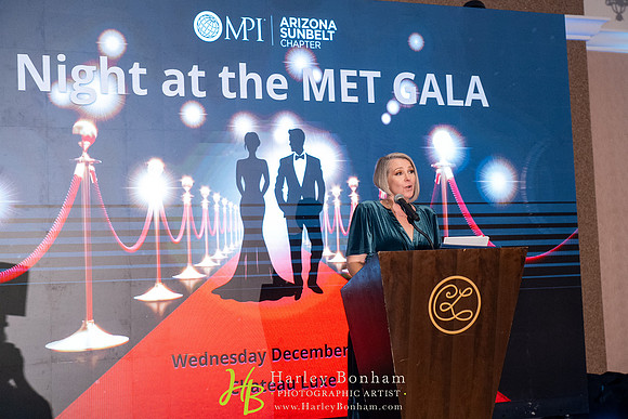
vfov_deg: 26.5
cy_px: 210
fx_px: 890
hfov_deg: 38.9
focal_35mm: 51
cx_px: 314
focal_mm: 51
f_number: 4
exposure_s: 1/200
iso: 3200
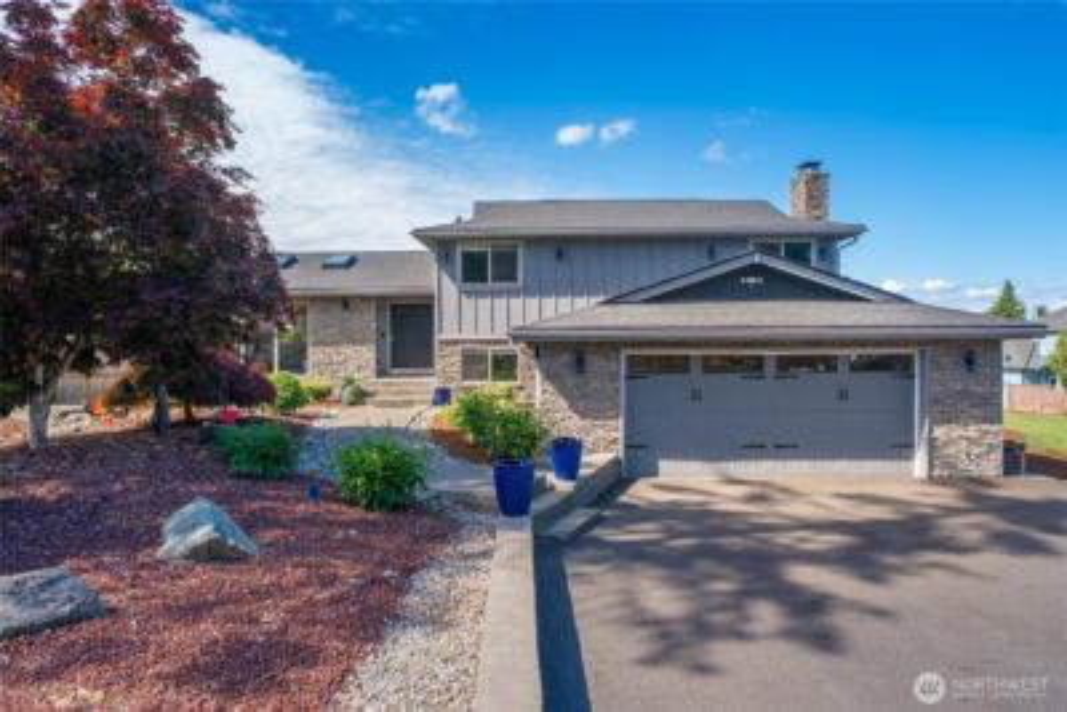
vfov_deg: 53.2
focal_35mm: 24
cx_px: 534
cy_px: 356
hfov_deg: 73.7
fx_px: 712
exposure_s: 1/80
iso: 80
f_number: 7.1
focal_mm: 24
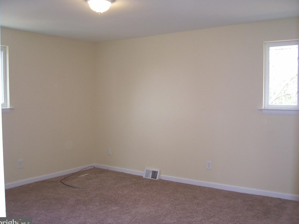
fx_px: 302
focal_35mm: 35
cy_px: 114
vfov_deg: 40.7
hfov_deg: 52.6
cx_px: 149
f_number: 2.7
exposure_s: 1/60
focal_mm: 5.6
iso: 125
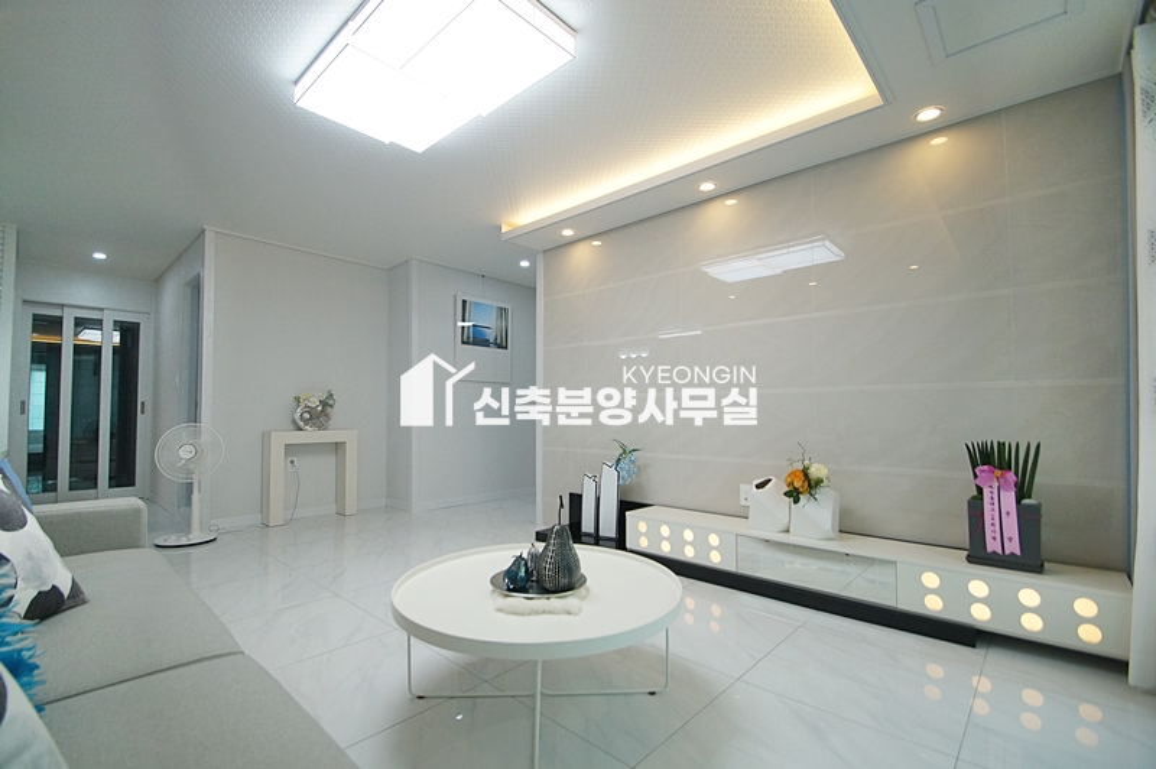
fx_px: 481
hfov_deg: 100.4
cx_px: 578
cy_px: 384
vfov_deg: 77.2
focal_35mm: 15
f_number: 4
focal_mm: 10
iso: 800
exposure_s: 1/320
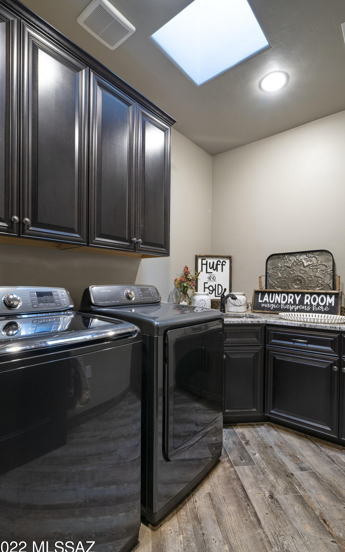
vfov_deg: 94.3
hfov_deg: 68.0
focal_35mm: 17
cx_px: 169
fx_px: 256
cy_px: 286
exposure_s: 2
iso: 200
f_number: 10
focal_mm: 16
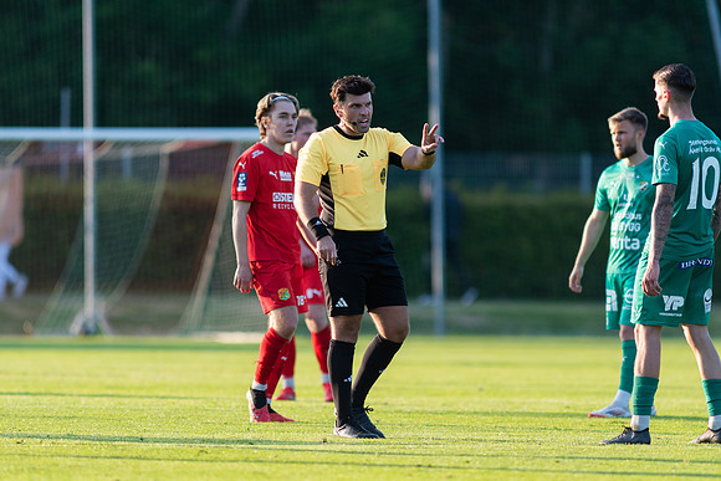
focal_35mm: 450
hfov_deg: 4.6
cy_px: 240
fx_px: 9014
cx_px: 360
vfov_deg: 3.1
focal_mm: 300
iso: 560
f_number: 3.2
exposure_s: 1/1600
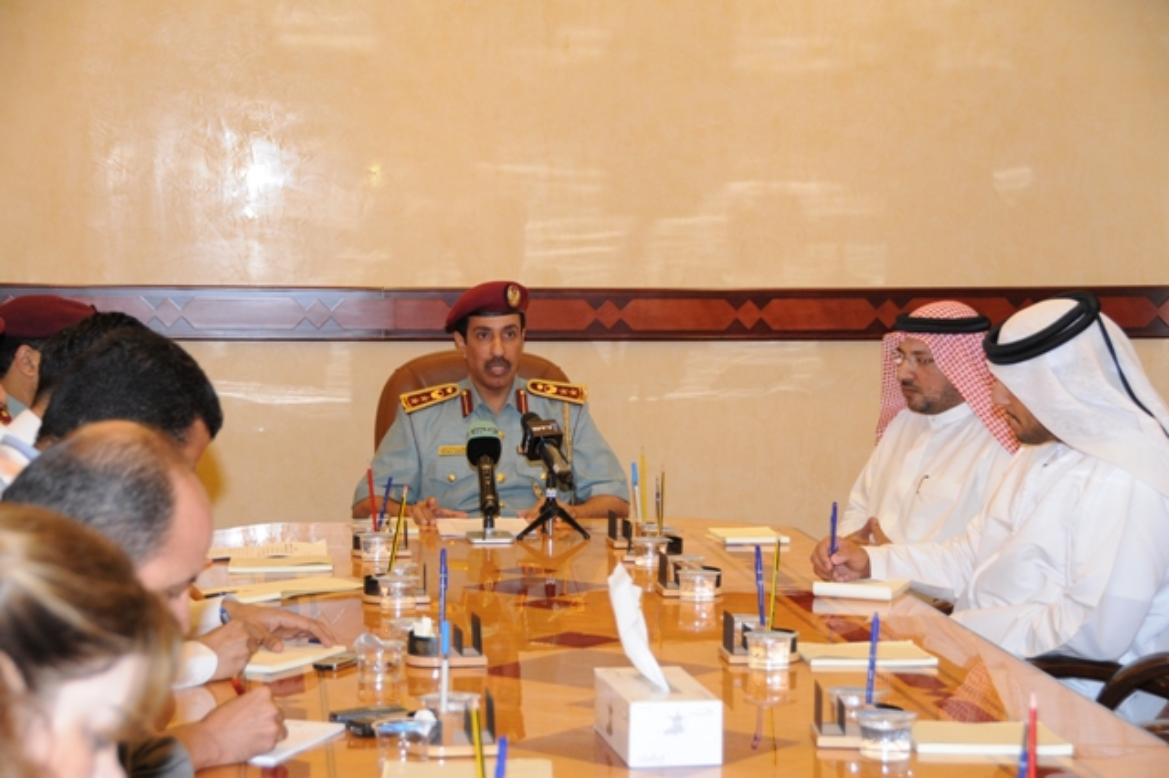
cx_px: 584
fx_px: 2434
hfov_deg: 27.0
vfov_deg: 18.2
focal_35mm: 75
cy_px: 389
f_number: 4.8
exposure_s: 1/60
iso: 640
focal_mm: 50
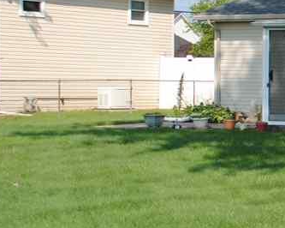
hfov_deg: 13.2
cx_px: 536
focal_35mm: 130
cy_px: 88
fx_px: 1096
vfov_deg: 11.9
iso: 100
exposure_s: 1/250
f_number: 7.1
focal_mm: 24
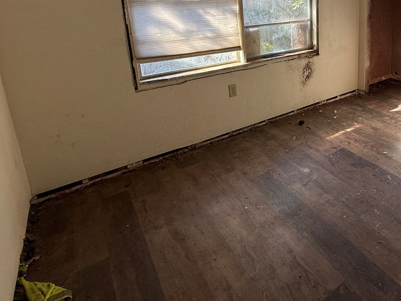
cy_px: 54
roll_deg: +1.4
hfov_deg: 62.6
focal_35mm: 26
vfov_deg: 49.5
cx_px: 310
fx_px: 301
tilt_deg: -13.0
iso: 80
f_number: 2.2
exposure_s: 1/99
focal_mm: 2.22
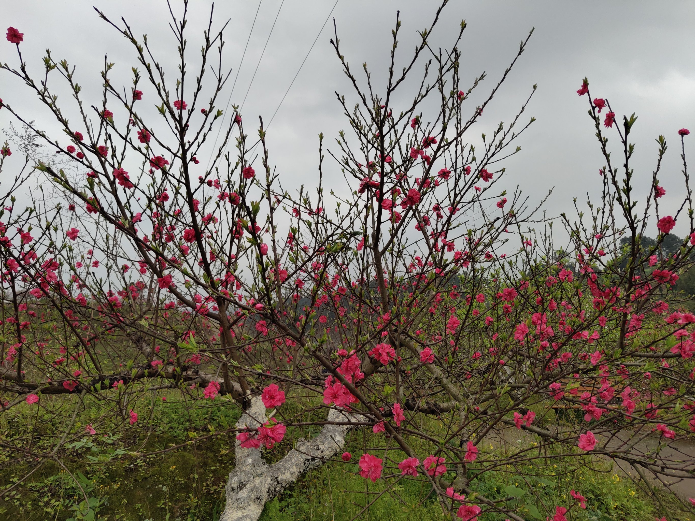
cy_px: 260
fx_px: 582
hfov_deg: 61.7
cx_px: 348
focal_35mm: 29
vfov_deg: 48.2
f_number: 1.8
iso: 50
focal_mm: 4.27
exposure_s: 1/303
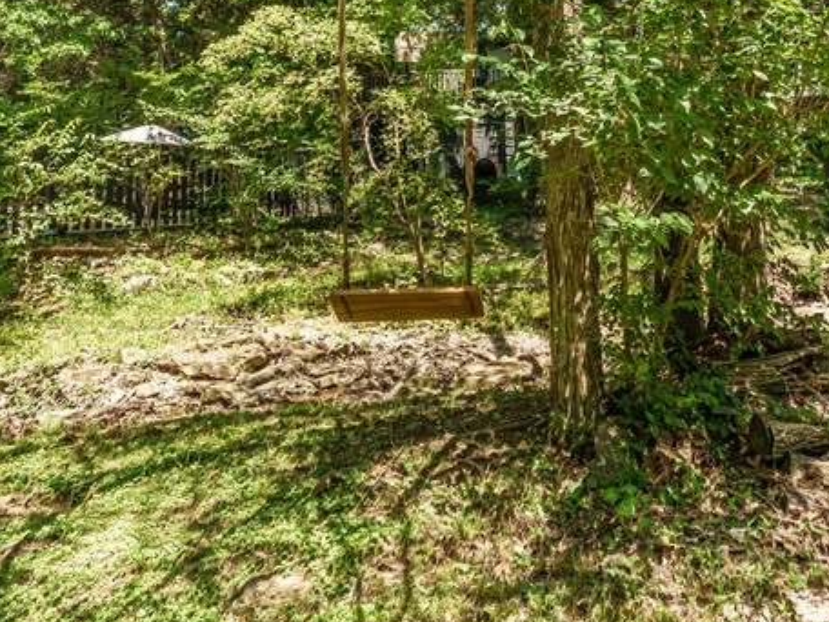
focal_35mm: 32
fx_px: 766
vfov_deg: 43.0
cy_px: 166
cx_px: 517
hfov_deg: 56.2
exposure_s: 1/640
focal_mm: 14
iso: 200
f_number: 9
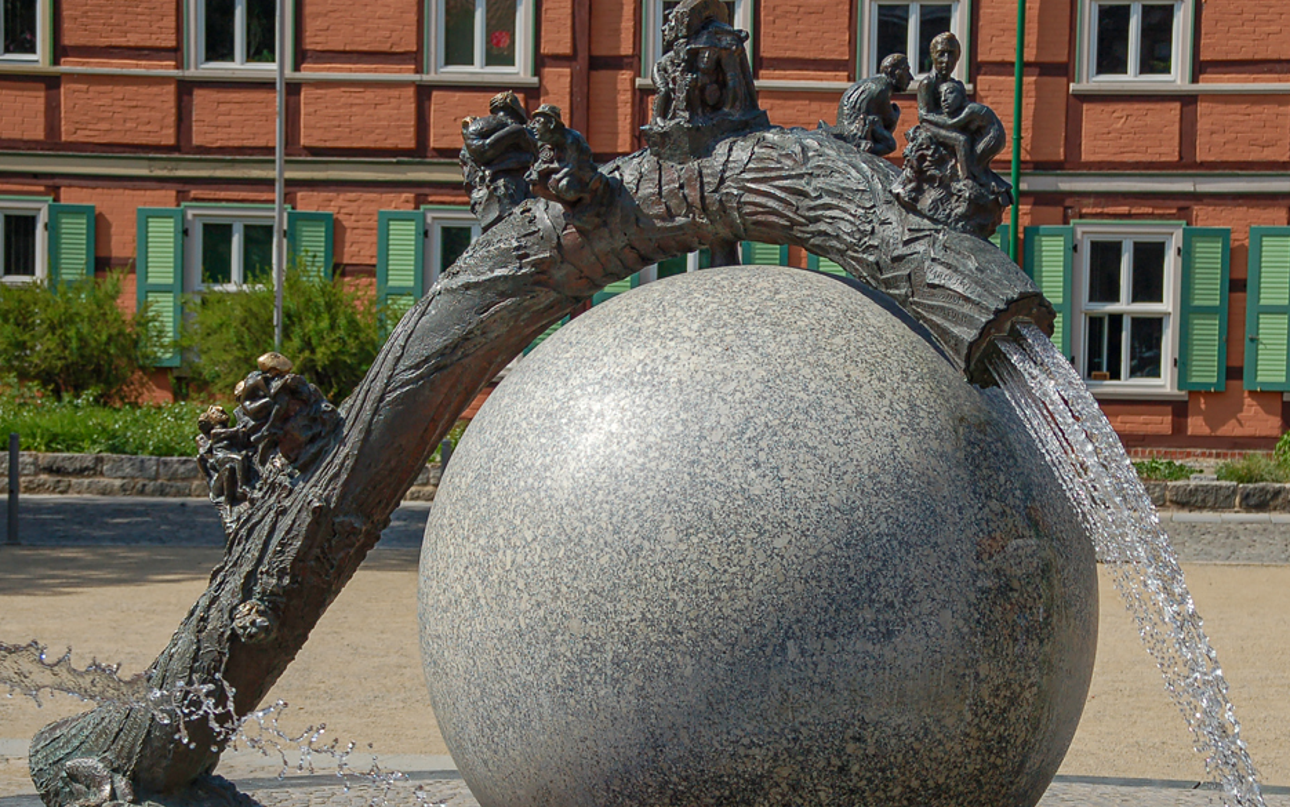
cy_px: 491
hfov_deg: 20.4
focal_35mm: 102
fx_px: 3587
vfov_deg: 12.8
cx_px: 763
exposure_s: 1/1000
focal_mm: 52
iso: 200
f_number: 5.6
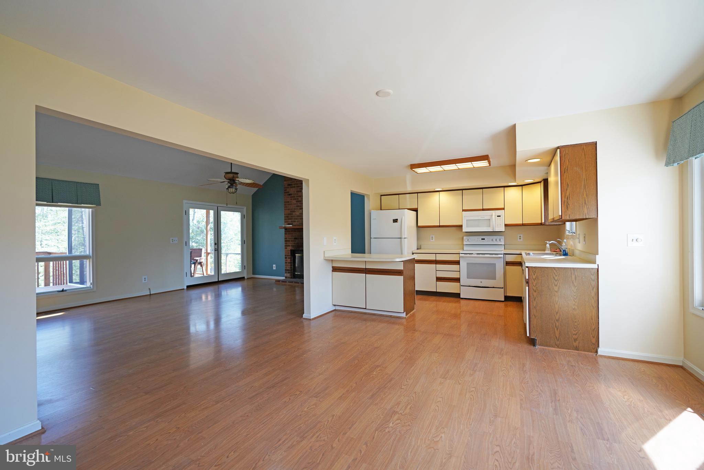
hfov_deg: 96.7
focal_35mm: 16
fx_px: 313
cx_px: 352
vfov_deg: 73.8
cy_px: 235
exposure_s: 1/160
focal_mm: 16
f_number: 4
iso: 640
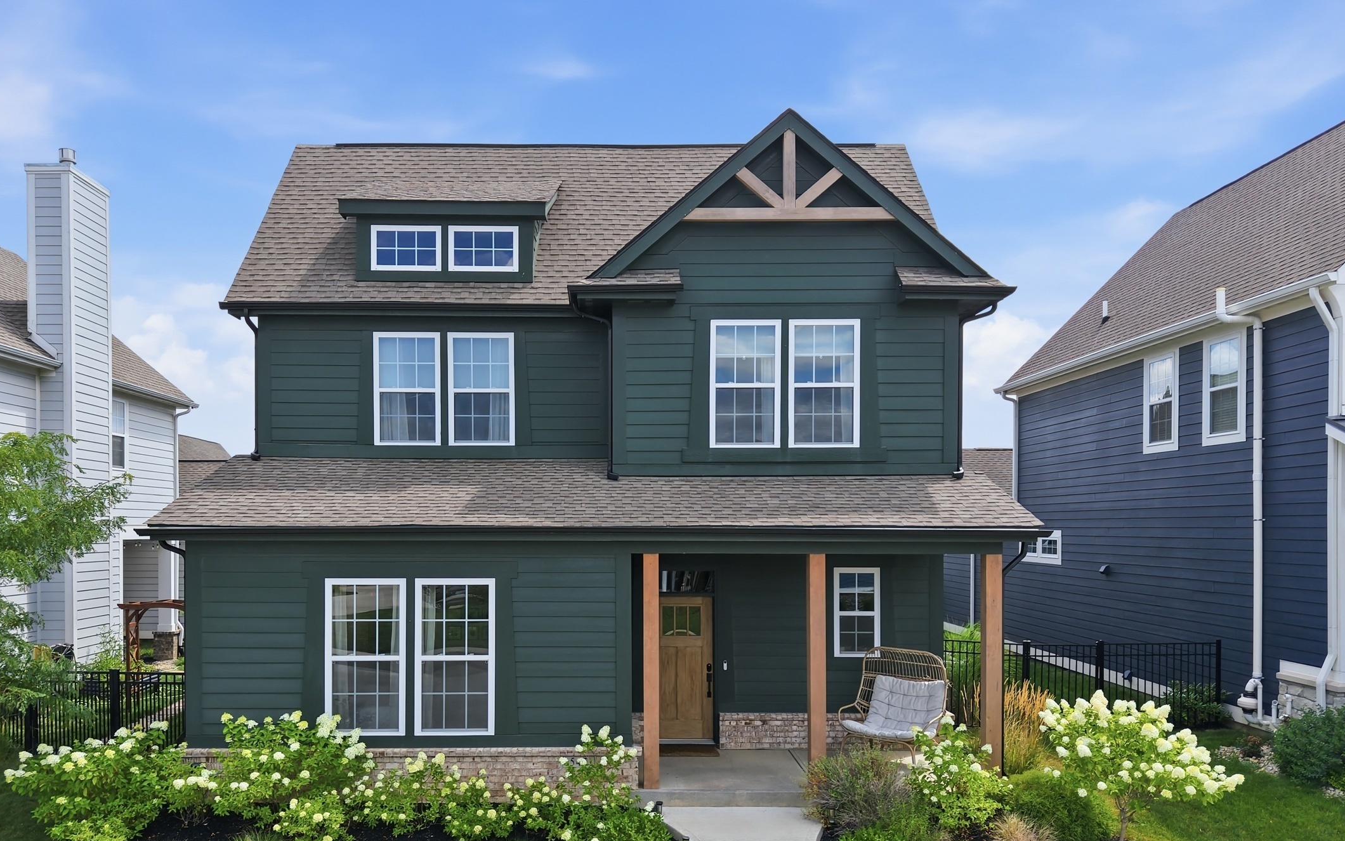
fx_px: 1100
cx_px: 615
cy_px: 534
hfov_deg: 62.8
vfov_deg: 41.5
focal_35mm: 30
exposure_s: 1/6000
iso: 340
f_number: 1.8
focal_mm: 8.7
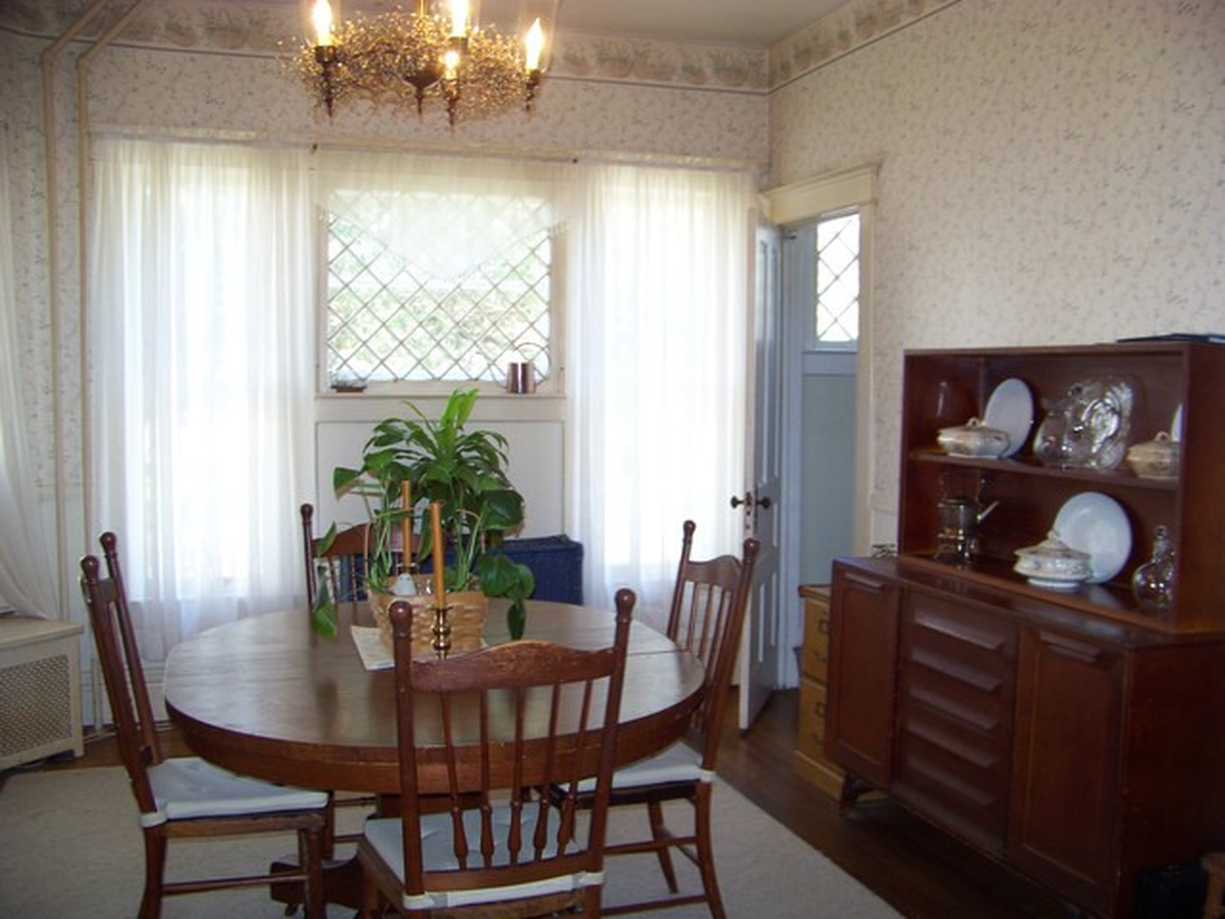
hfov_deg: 51.4
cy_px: 460
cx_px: 612
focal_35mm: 36
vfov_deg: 39.7
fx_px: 1274
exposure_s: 1/30
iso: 80
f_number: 2.8
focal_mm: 5.85
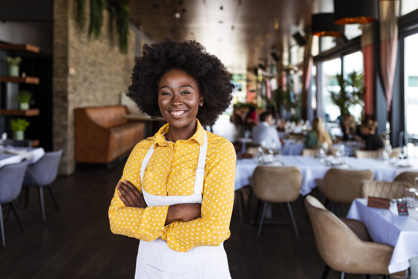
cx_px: 209
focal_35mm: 35
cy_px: 140
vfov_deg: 37.9
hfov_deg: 54.4
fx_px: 406
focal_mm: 35
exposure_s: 1/200
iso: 100
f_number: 2
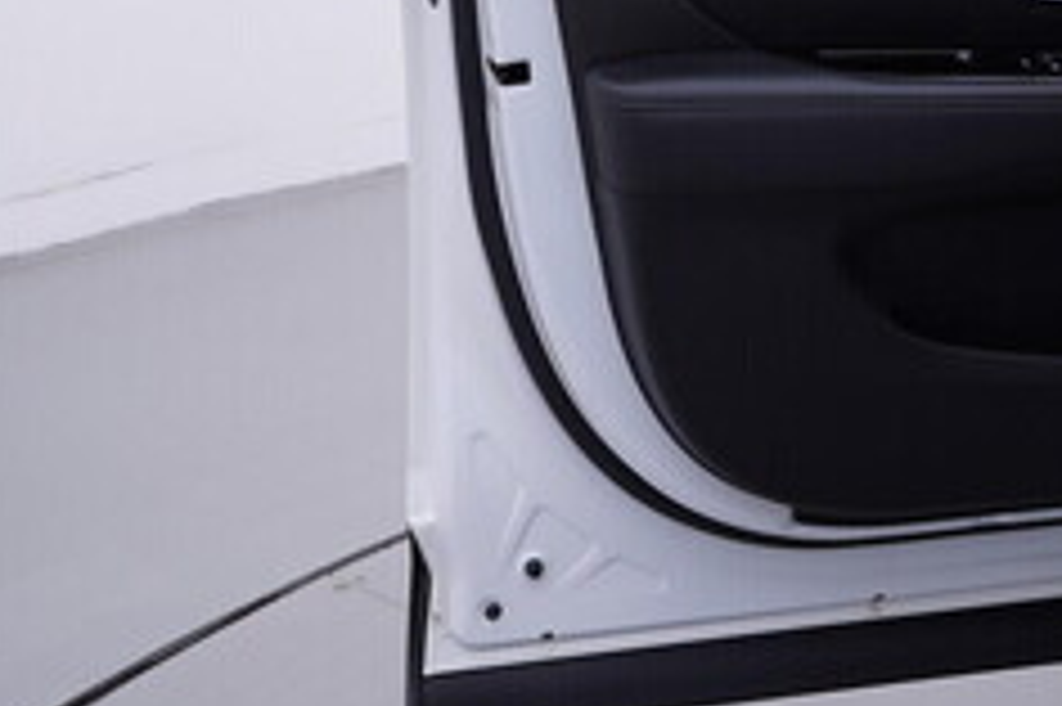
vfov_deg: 15.8
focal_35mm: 84
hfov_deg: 23.8
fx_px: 2476
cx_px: 850
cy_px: -61
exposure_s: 1/80
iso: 125
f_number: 4
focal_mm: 24
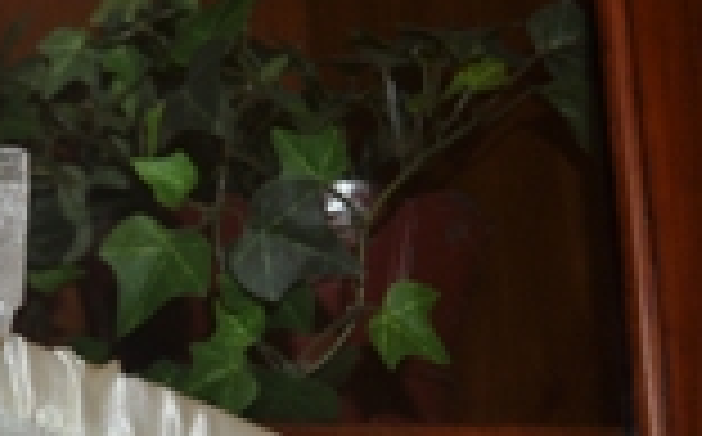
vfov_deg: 16.2
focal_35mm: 79
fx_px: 1509
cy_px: 396
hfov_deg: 22.3
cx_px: -302
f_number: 3.5
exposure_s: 1/60
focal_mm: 18
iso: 220
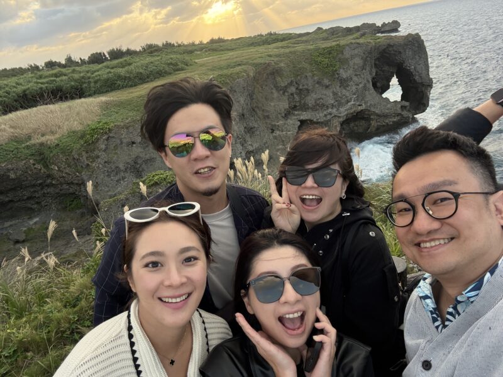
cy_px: 188
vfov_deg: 58.9
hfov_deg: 73.9
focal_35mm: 23
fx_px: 334
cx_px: 252
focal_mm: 2.69
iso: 64
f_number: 1.9
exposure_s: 1/228
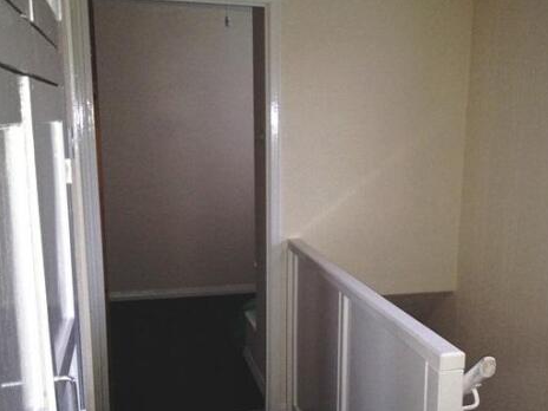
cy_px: 256
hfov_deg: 42.6
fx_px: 697
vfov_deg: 32.7
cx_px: 342
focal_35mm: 44
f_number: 2.4
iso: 200
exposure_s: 1/16
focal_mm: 4.28
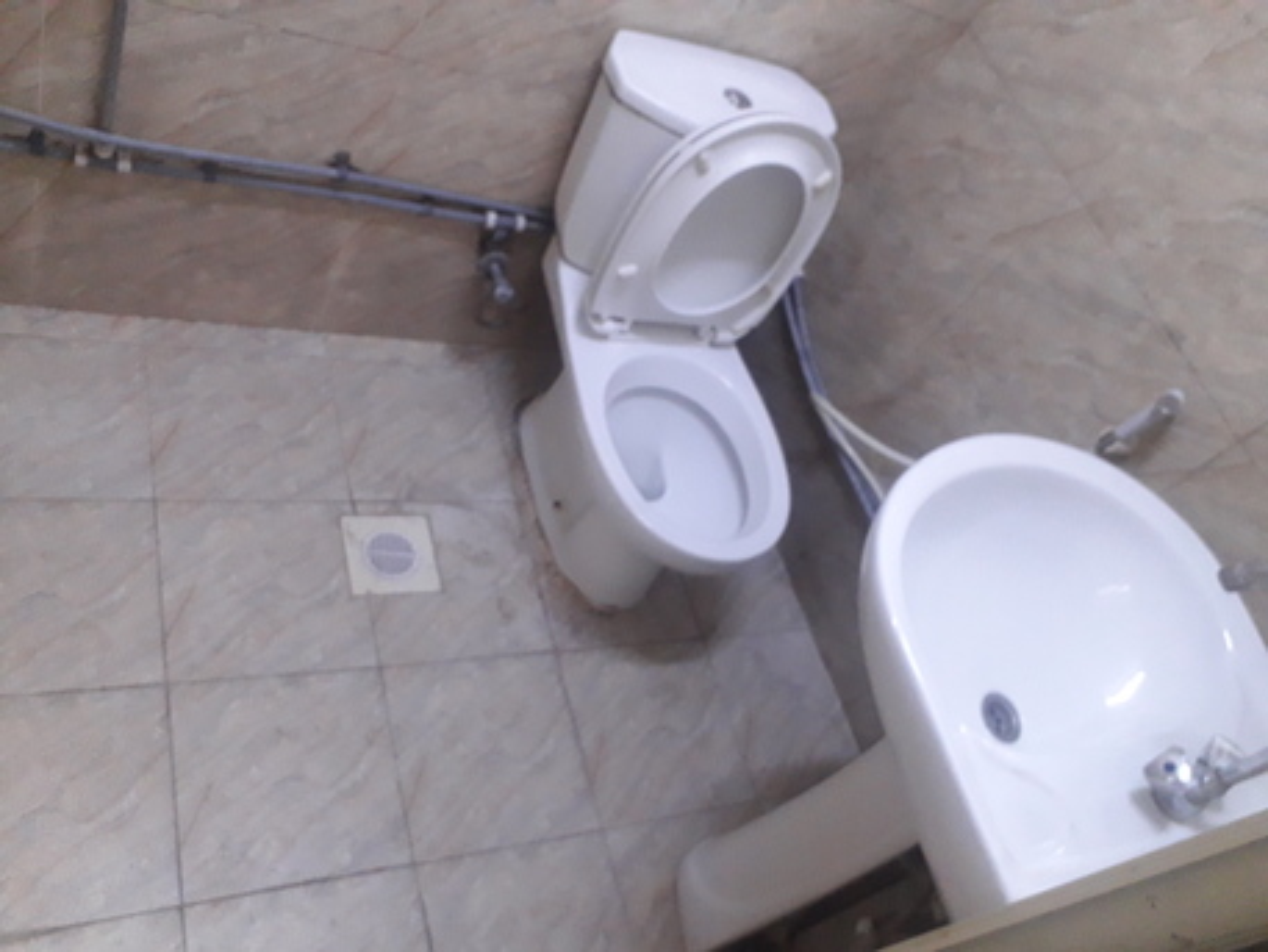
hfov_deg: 65.3
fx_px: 989
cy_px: 476
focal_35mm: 27
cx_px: 634
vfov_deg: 51.4
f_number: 1.9
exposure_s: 1/20
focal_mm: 3.6
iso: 400
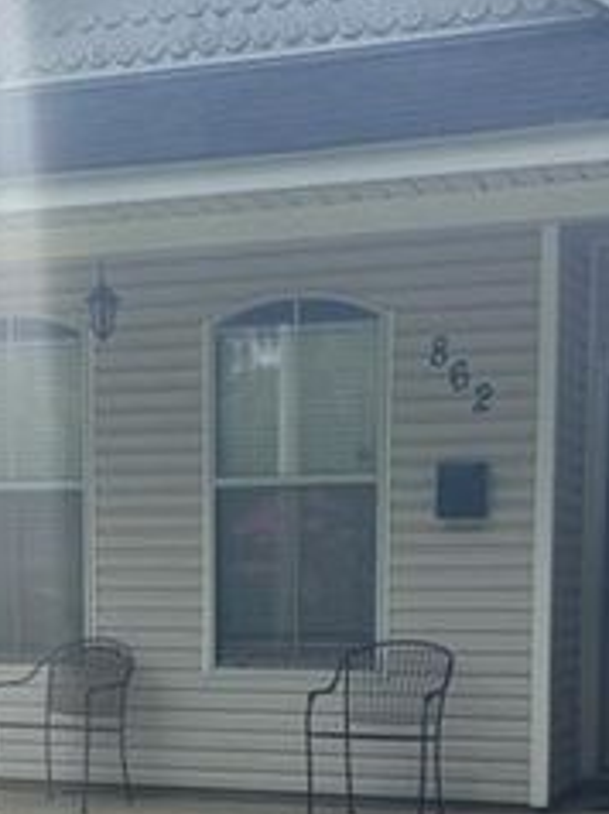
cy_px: 744
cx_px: 233
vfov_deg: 25.8
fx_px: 1715
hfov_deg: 20.1
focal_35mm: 73
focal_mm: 5.96
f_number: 1.6
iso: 50
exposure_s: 1/3021
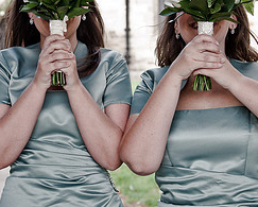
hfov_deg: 22.2
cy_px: 69
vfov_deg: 18.1
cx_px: 55
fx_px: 650
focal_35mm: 85
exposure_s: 1/320
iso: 400
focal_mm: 38
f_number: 4
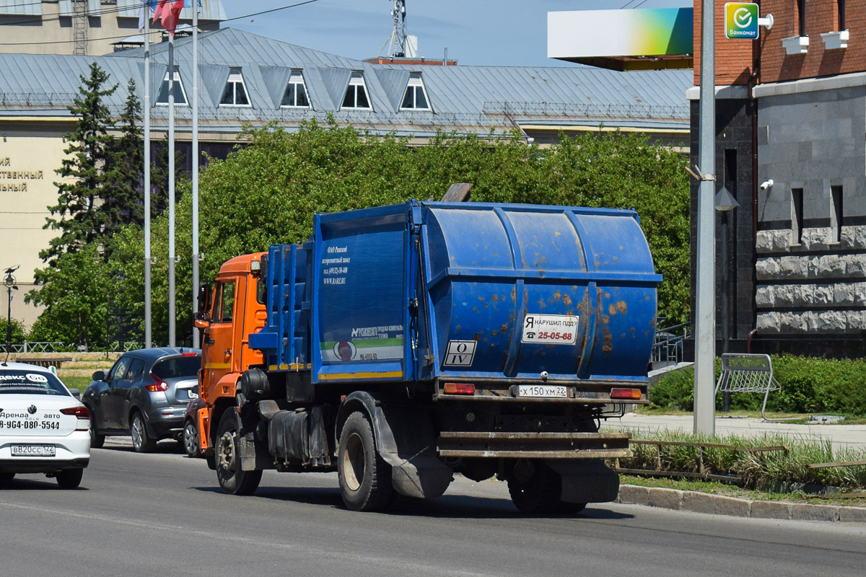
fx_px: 1984
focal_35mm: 82
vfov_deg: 16.6
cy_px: 288
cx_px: 433
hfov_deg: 24.6
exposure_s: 1/1250
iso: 200
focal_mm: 55
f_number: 6.3
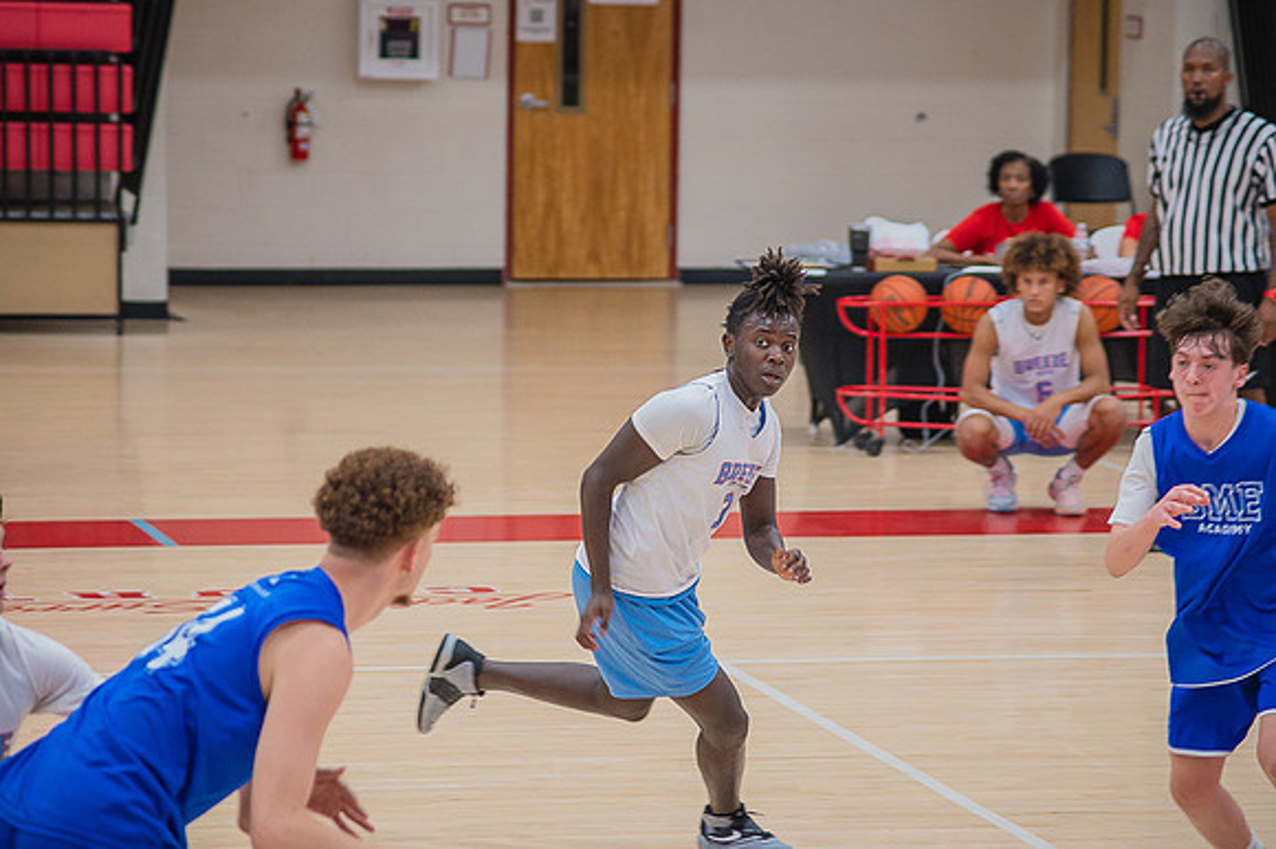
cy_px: 424
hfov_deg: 12.5
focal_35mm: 165
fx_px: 5845
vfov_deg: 8.3
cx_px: 638
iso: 1000
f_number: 5.3
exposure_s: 1/250
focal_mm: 165
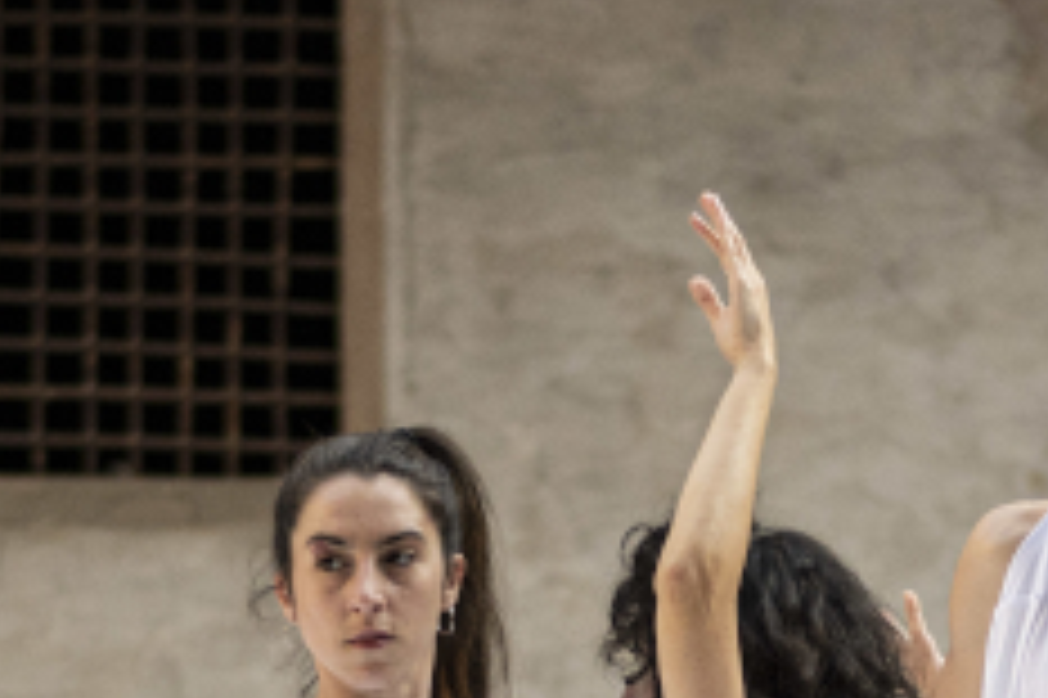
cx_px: 616
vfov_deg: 5.5
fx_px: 7214
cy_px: 1128
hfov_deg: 8.3
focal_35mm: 248
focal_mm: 50
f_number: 1.8
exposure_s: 1/3200
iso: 500
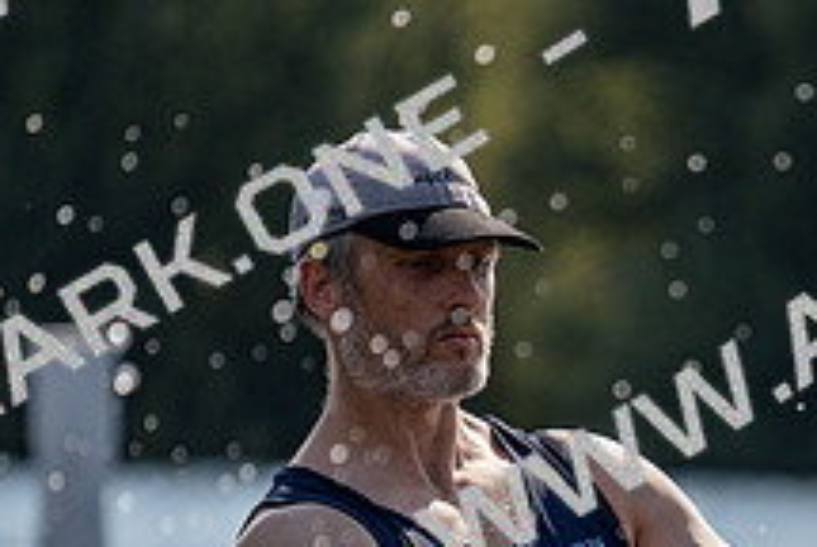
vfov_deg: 1.8
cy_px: 583
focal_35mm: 746
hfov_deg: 2.8
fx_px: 16953
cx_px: 885
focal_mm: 277
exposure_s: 1/1600
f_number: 5.6
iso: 160
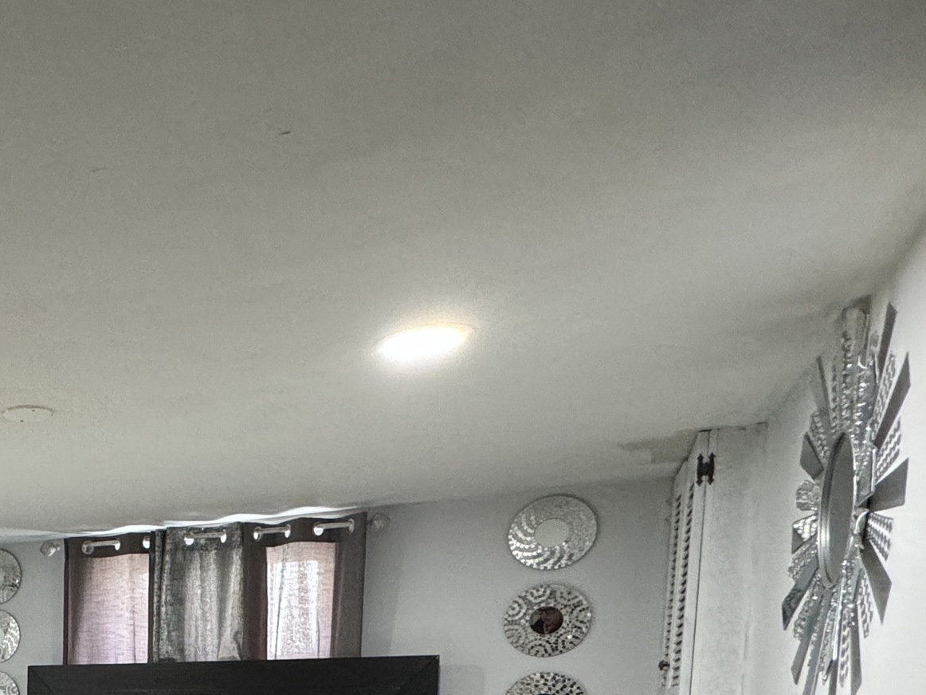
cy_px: 788
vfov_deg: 33.1
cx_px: -147
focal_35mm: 37
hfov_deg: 38.8
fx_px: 990
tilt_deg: -5.1
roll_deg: -0.4
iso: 250
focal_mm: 2.22
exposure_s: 1/60
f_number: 2.2
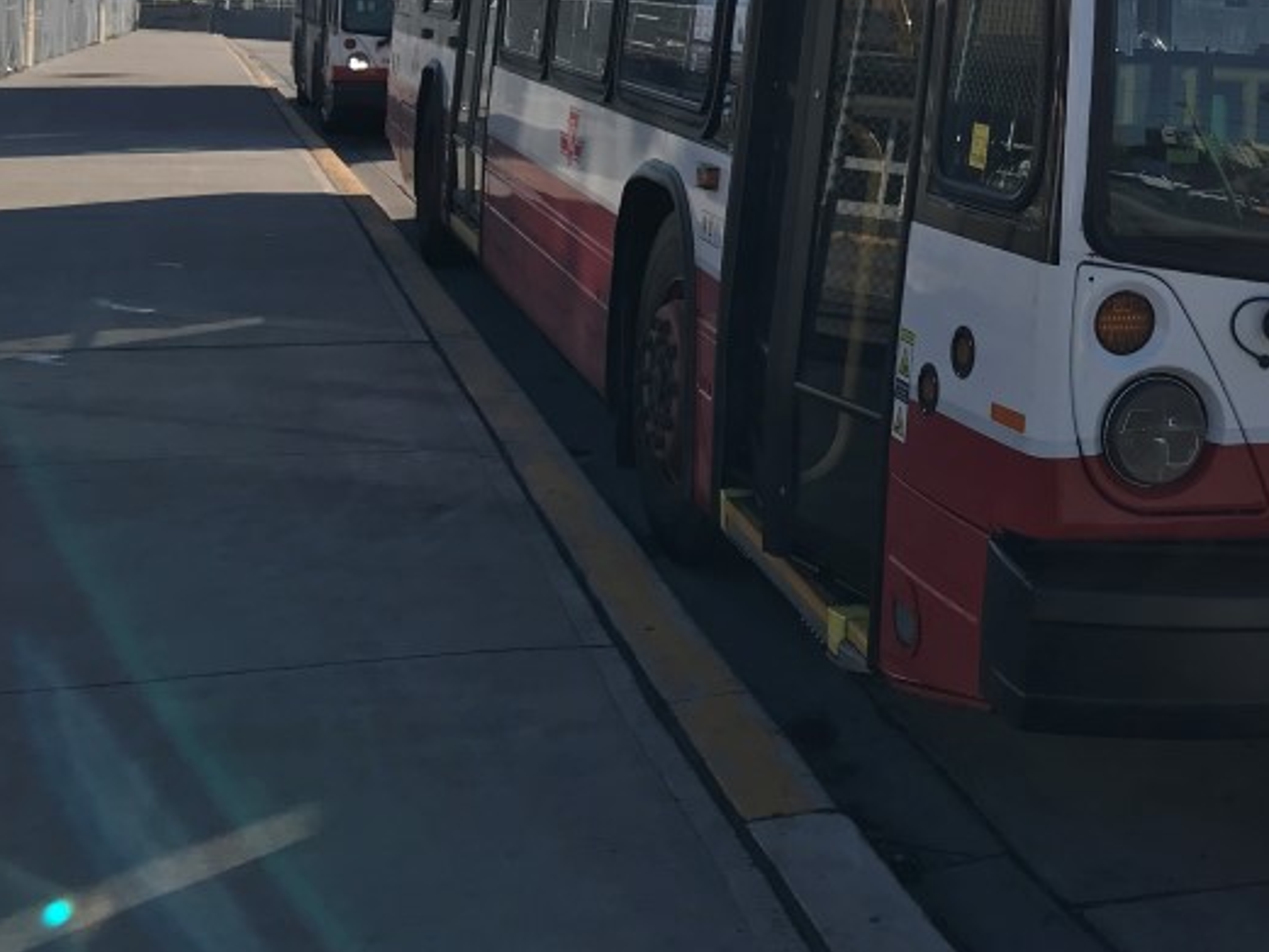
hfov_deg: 32.8
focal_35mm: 55
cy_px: 114
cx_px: 1181
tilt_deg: -0.5
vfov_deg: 25.8
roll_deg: -1.3
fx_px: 2017
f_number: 1.8
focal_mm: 3.99
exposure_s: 1/2227
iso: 20
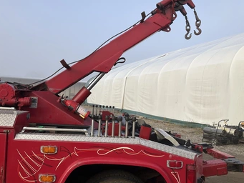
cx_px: 107
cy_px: 84
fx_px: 240
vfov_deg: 41.8
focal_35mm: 34
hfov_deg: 53.8
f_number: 1.8
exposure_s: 1/1076
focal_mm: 3
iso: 25
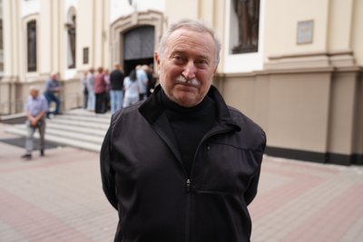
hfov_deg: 60.3
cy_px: 121
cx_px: 182
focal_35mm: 31
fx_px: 313
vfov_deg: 42.4
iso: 125
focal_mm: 31
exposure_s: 1/200
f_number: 3.5
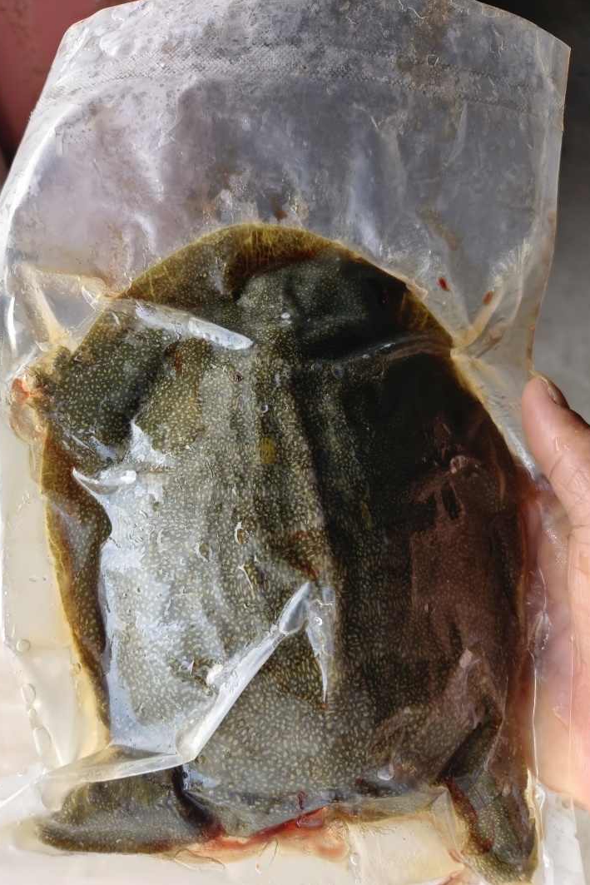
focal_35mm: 24
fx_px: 590
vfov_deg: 73.7
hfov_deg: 53.1
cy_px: 442
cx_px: 269
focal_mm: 5.5
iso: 108
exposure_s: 1/100
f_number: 1.88
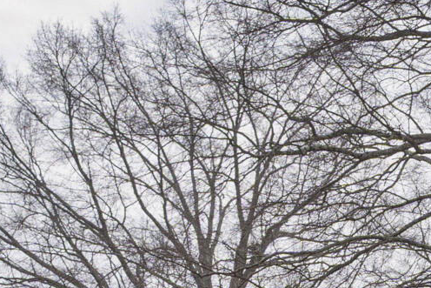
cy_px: 688
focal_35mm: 127
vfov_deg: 9.6
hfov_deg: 12.9
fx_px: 1521
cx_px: 992
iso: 320
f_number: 7.1
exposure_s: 1/400
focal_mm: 21
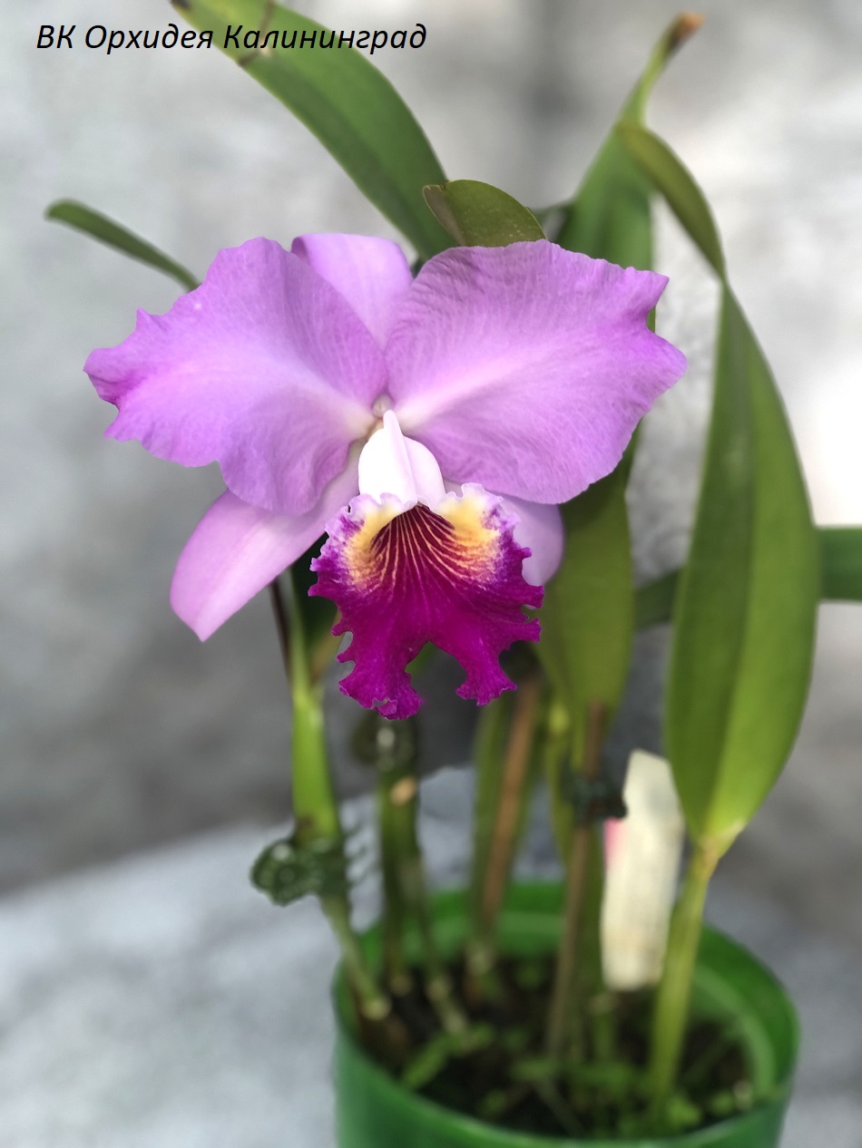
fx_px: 1892
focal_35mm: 57
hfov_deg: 25.7
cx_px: 431
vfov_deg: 33.8
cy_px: 574
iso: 25
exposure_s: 1/40
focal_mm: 6.6
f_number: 2.8
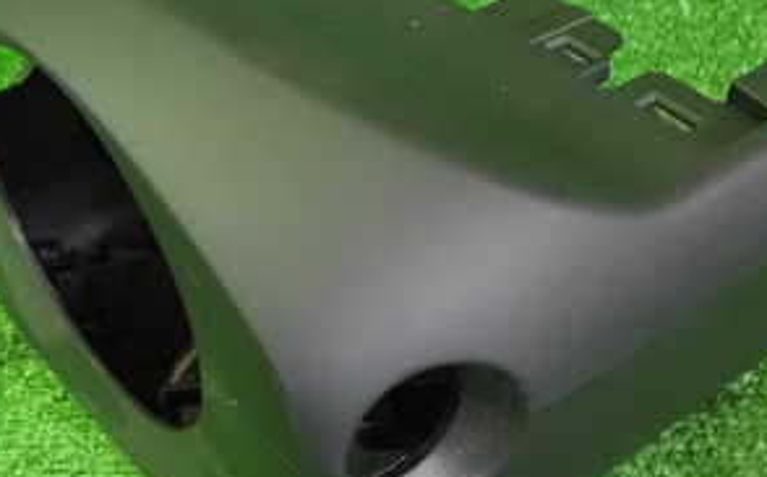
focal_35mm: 65
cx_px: 415
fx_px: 1357
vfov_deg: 20.0
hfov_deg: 31.5
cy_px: 248
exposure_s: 1/50
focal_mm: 5.4
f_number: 2.3
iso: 1600
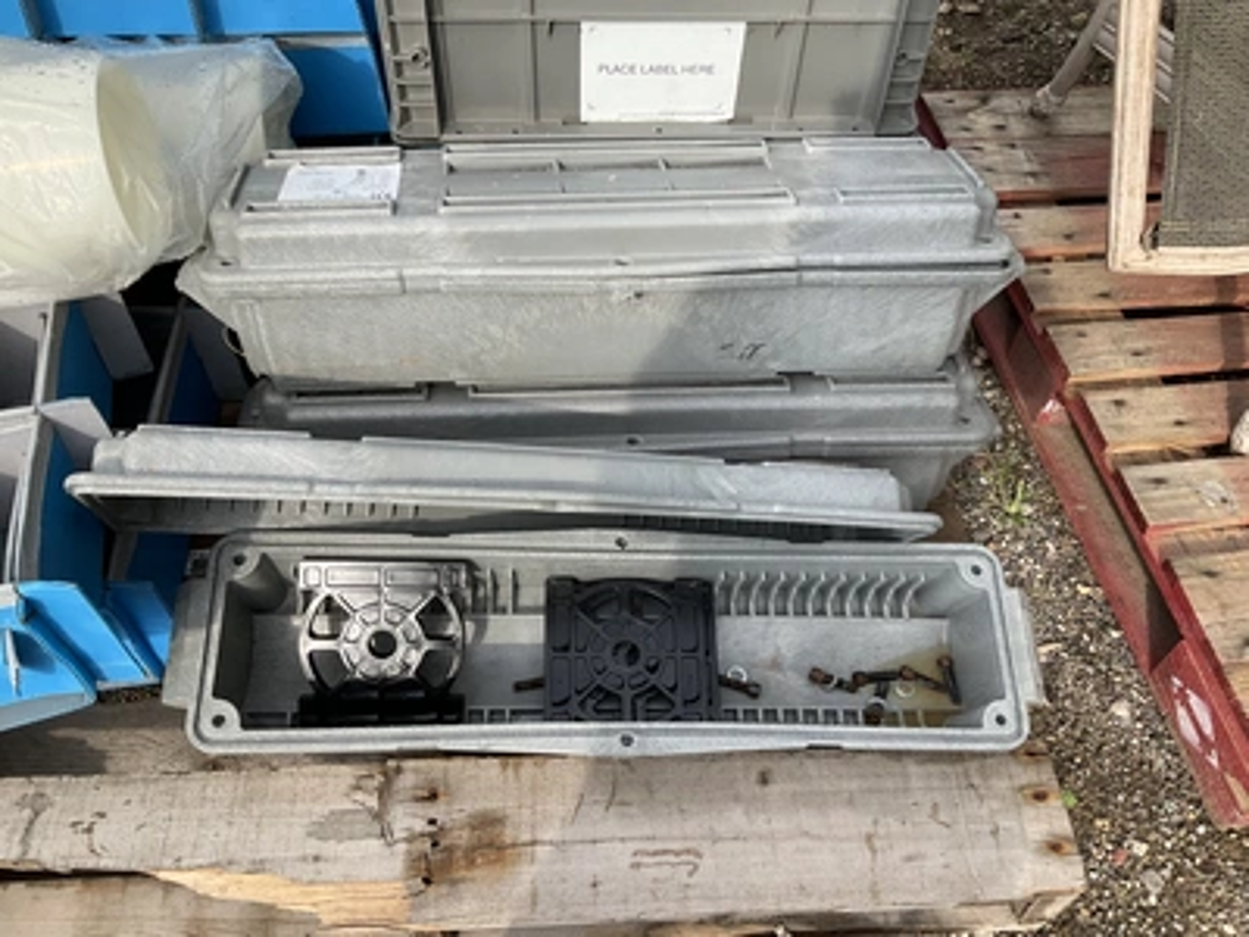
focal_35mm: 29
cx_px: 624
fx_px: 1046
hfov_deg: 61.7
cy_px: 468
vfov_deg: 48.2
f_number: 1.8
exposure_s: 1/855
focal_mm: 3
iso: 25
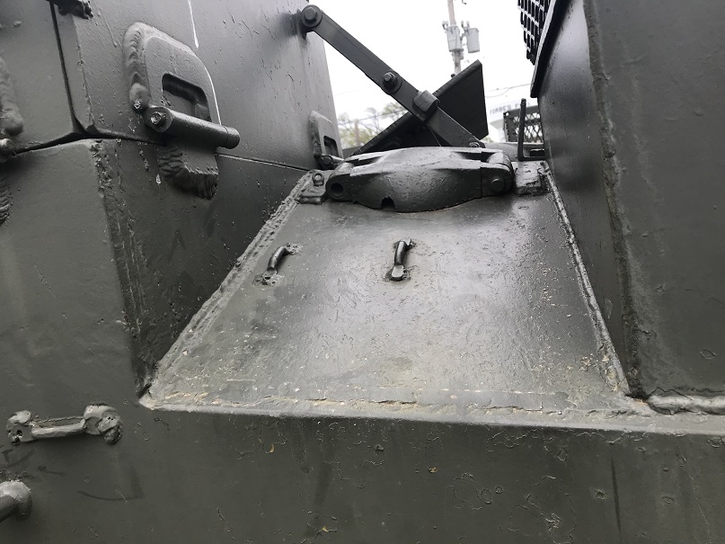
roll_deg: +9.2
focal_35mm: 28
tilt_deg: -4.6
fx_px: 586
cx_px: 362
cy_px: 272
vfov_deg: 49.7
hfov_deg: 63.5
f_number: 1.8
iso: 20
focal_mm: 3.99
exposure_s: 1/532
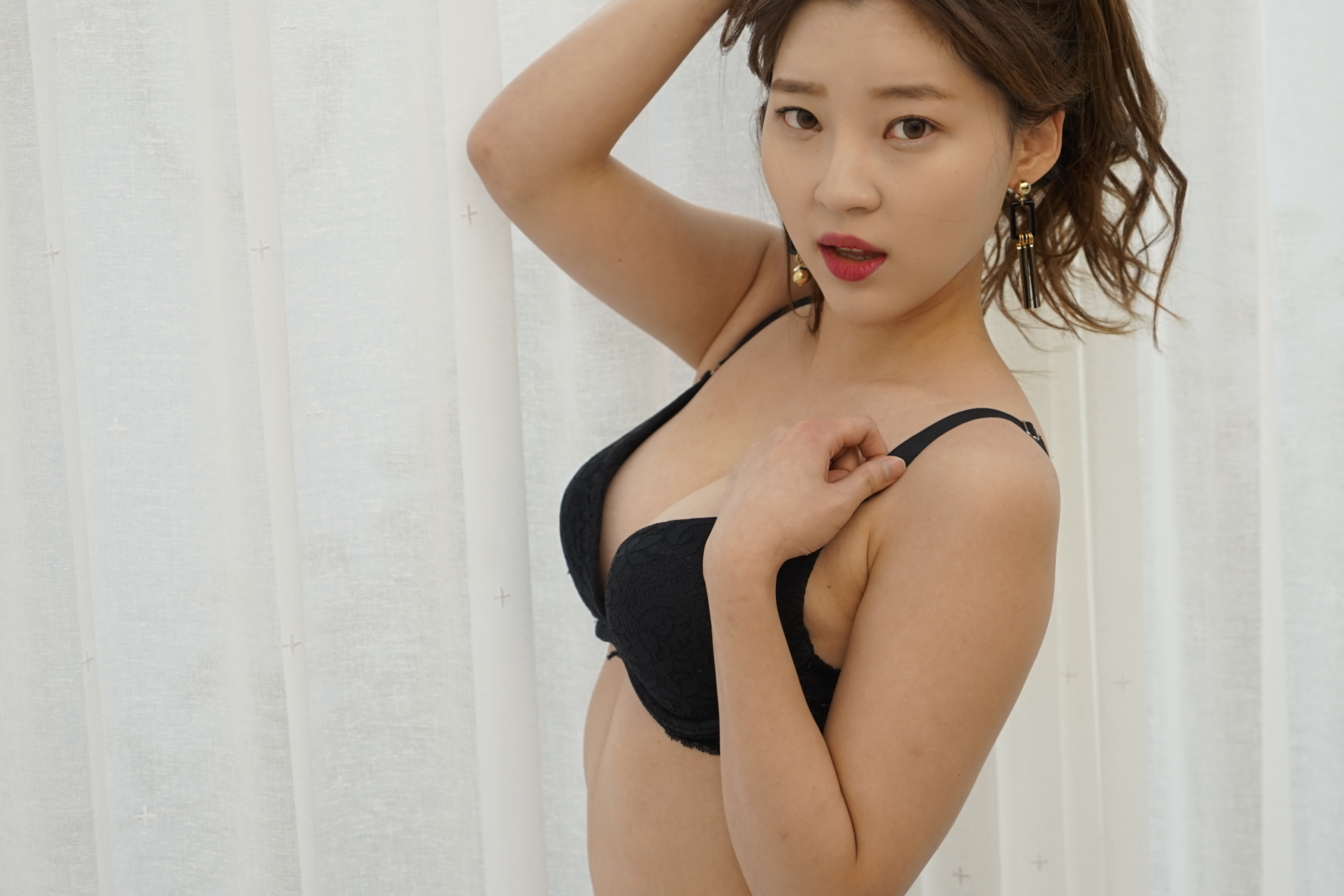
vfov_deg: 13.3
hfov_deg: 19.8
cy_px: 377
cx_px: 825
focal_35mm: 103
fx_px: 3845
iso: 200
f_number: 4
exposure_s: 1/160
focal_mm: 70
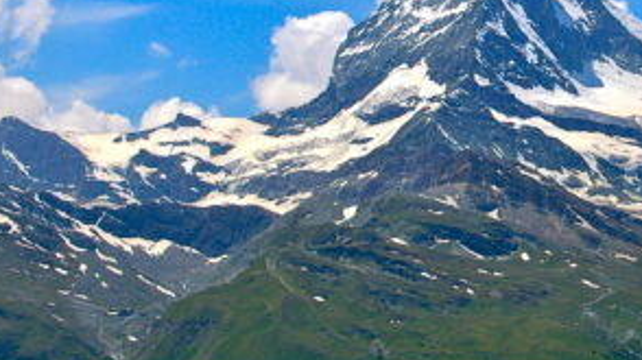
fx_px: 2303
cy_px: 19
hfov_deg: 15.8
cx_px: 509
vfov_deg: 8.9
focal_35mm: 135
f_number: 13
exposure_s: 1/500
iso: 200
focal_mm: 33
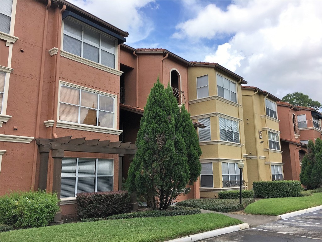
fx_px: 270
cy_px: 121
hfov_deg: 61.7
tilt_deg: +11.1
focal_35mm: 29
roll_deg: -0.1
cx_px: 161
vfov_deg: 48.2
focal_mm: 4.15
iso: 25
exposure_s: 1/1083
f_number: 2.2
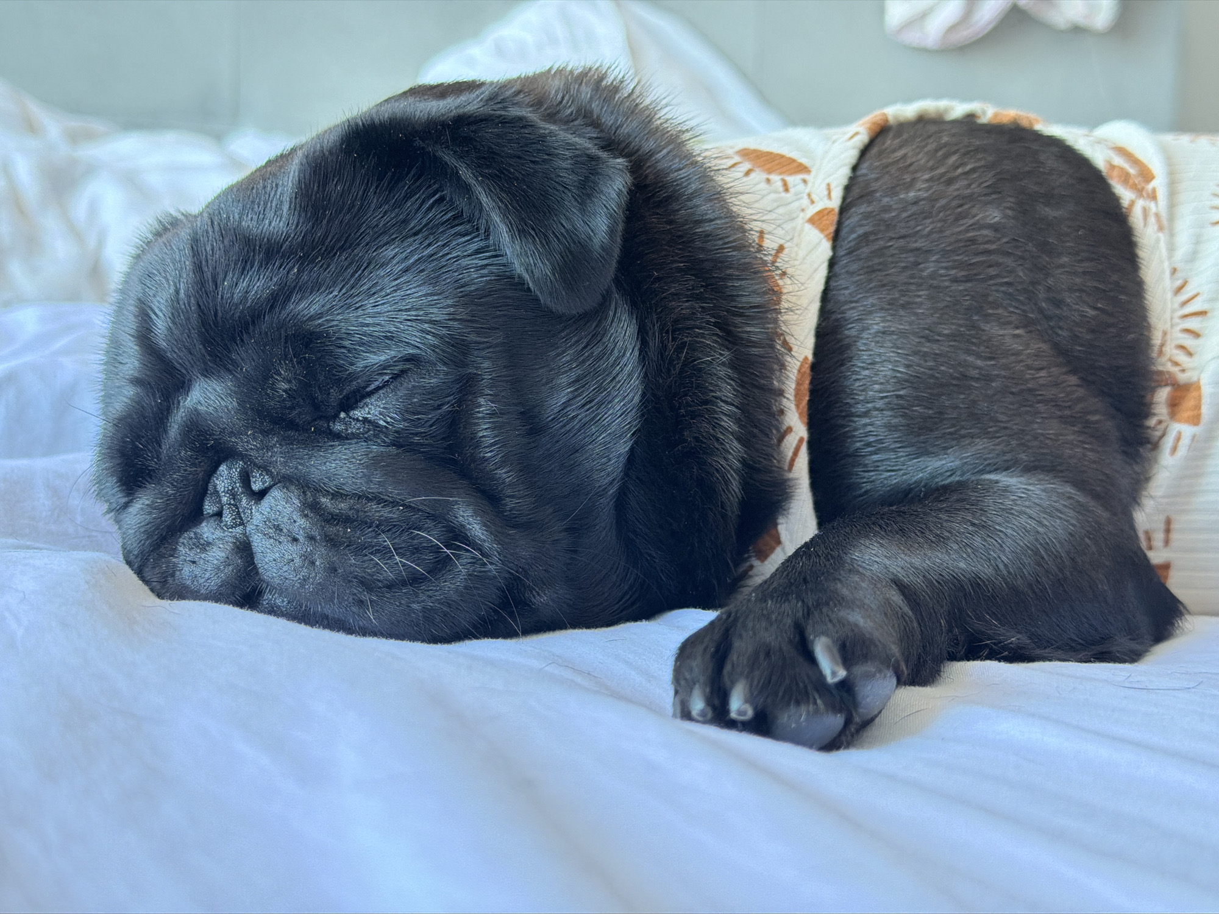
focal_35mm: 48
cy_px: 457
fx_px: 1690
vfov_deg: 30.3
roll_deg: -1.7
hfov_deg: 39.7
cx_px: 610
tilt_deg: -5.3
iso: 250
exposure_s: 1/55
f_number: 1.78
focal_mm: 6.76
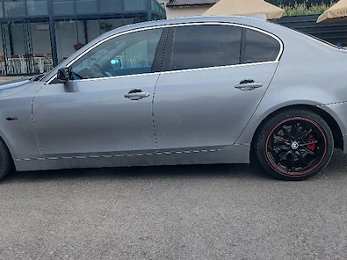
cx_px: 161
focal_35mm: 41
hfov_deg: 45.8
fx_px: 411
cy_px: 159
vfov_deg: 35.0
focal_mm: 3.98
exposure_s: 1/182
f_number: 1.8
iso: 20
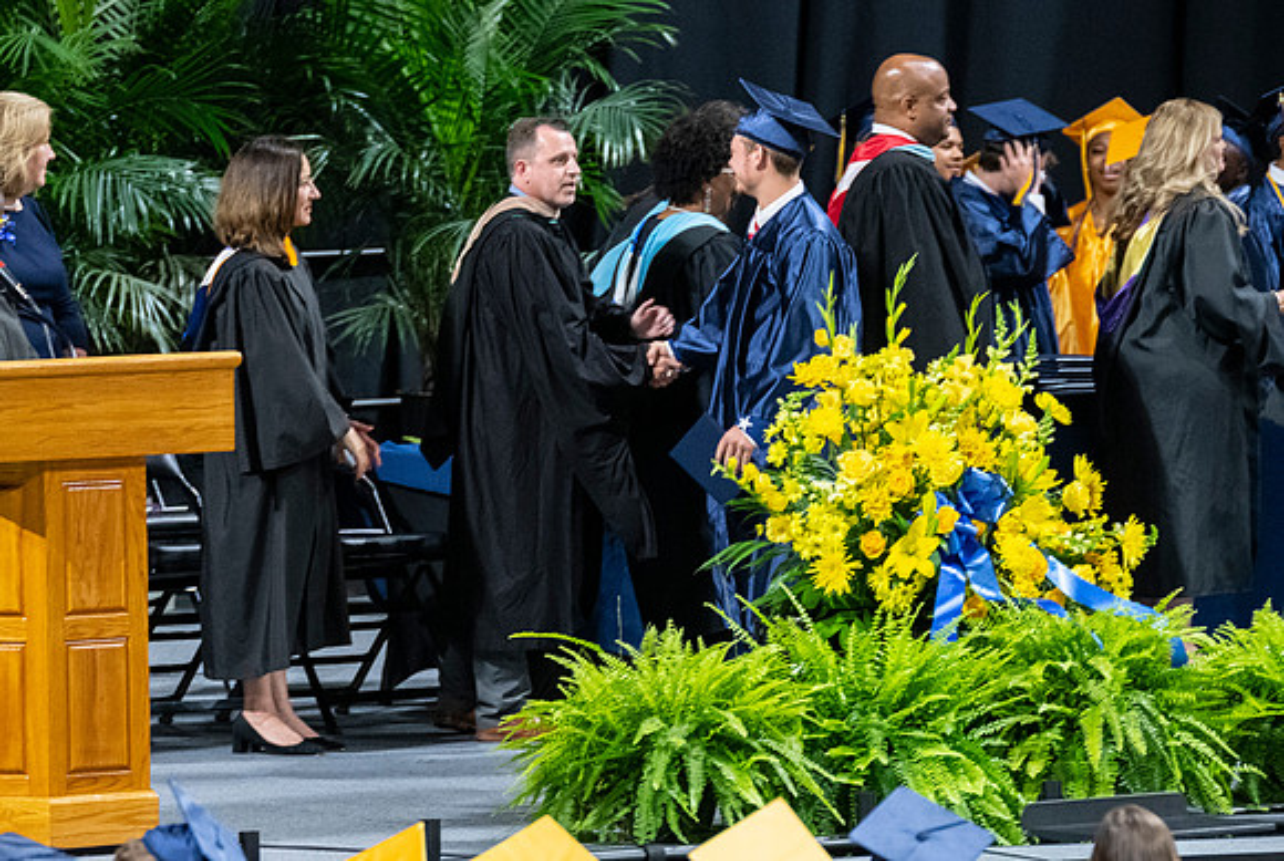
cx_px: 823
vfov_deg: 3.4
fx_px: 14434
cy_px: 433
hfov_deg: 5.1
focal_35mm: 404
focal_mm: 200
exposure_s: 1/200
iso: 2000
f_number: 4
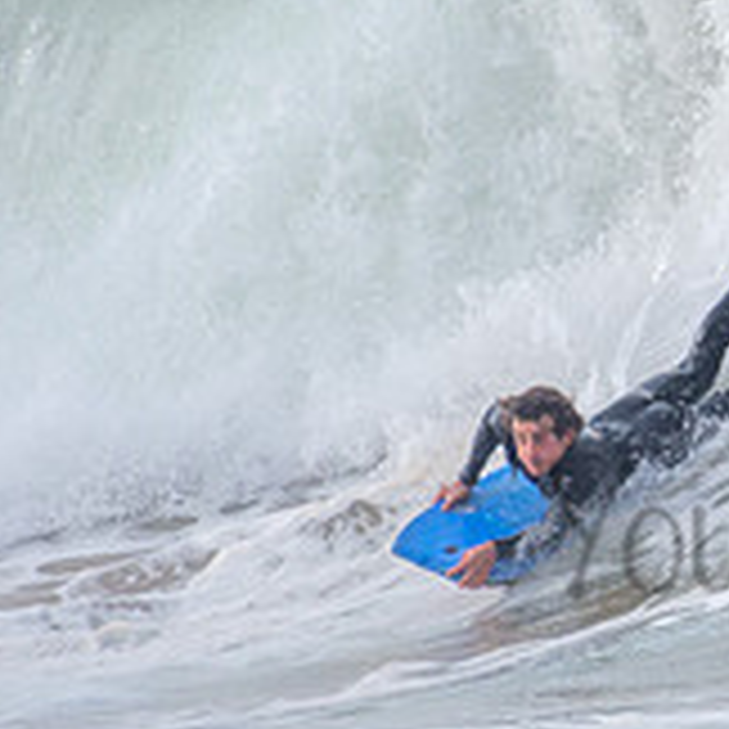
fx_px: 54467
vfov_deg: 0.8
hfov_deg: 0.8
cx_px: 1012
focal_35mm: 2286
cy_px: 488
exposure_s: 1/1000
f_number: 5.6
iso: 220
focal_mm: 500
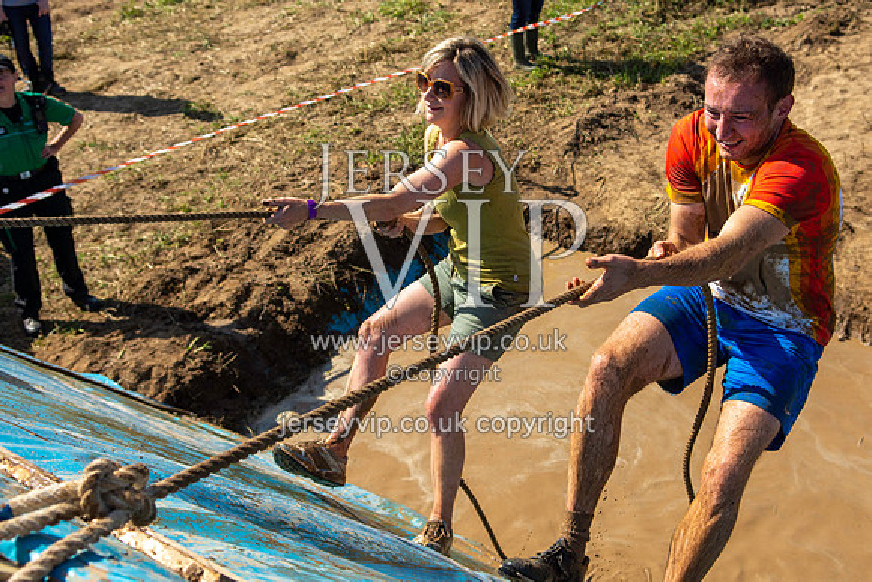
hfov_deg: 39.1
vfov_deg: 26.6
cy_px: 255
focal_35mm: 51
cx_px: 471
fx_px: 1227
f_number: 4
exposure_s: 1/4000
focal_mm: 30
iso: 100
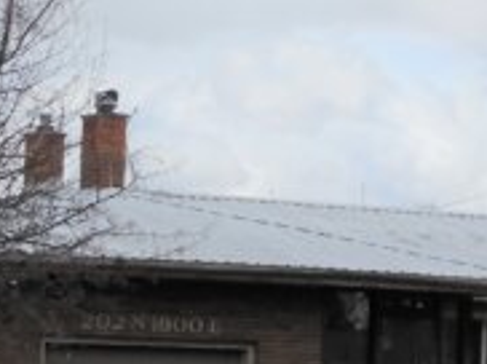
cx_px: 356
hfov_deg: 10.1
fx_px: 2740
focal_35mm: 195
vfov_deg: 7.6
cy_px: 120
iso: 80
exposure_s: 1/800
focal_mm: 10.5
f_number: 5.1
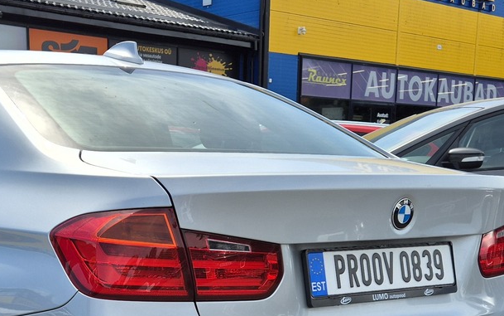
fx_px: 879
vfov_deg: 19.6
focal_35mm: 64
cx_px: 135
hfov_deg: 31.5
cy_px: 333
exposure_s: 1/1424
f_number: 1.8
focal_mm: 5.4
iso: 25
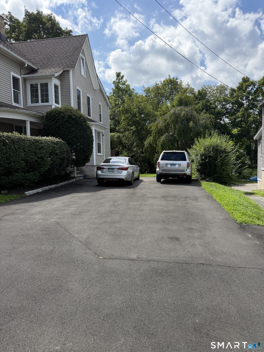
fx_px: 244
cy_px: 176
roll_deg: +0.4
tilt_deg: -2.3
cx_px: 132
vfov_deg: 71.6
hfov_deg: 56.8
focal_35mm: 24
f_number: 1.78
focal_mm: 6.76
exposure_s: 1/4405
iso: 100
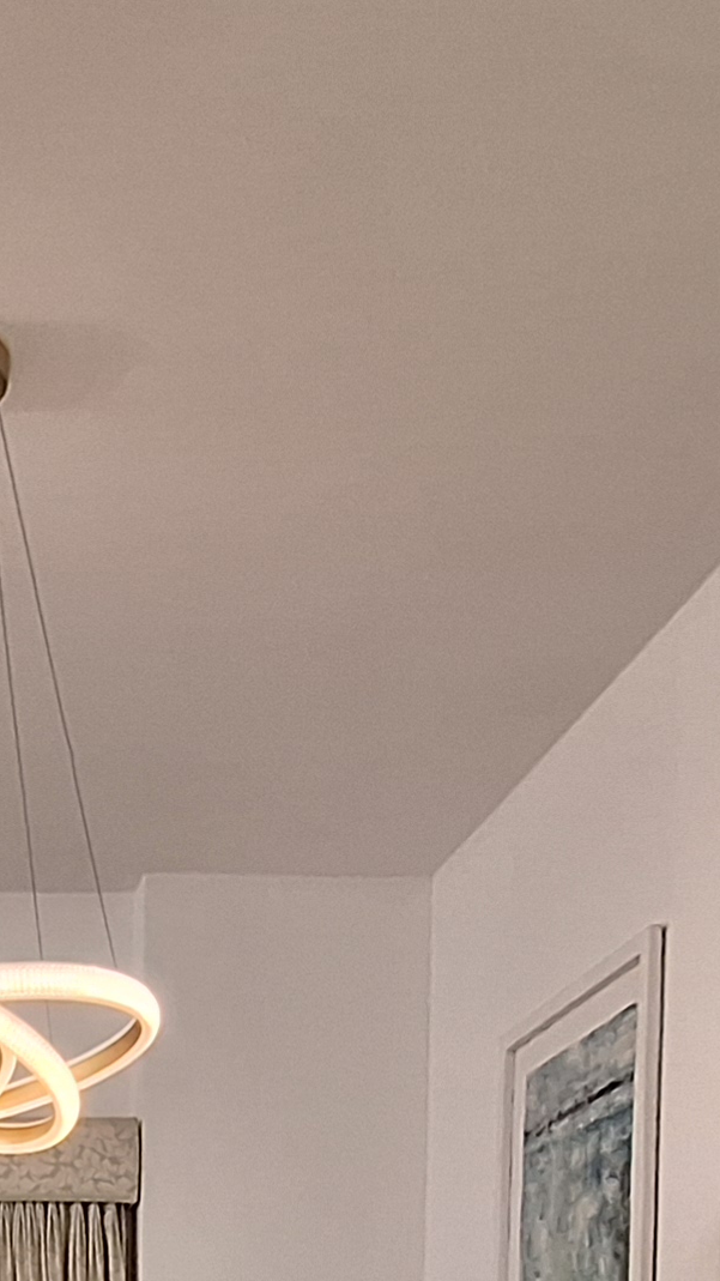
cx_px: -235
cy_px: 1602
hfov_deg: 20.5
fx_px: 1800
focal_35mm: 53
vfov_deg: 31.6
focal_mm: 1.74
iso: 200
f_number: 2.2
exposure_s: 1/50
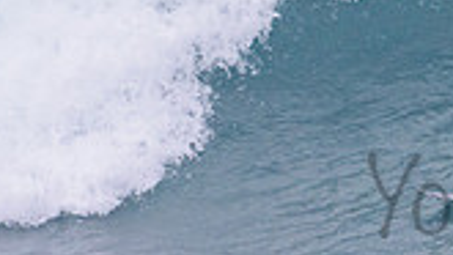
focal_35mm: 2252
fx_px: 27064
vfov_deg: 0.5
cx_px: 689
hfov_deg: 1.0
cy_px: 86
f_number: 5.6
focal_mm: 500
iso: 1100
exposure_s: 1/2000
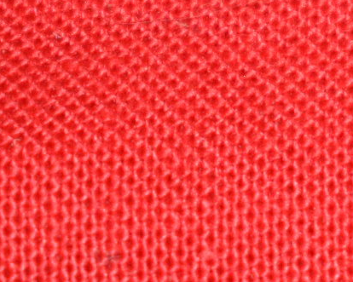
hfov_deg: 3.6
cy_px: -221
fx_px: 5536
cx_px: 1024
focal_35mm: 530
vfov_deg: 2.9
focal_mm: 52
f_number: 5.6
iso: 500
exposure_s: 1/60
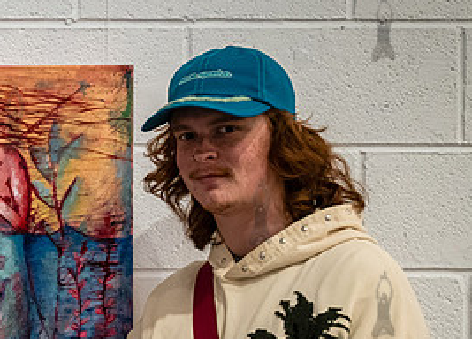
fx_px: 1236
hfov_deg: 20.4
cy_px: 273
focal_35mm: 92
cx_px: -75
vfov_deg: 15.5
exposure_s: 1/400
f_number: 4
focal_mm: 35
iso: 5000
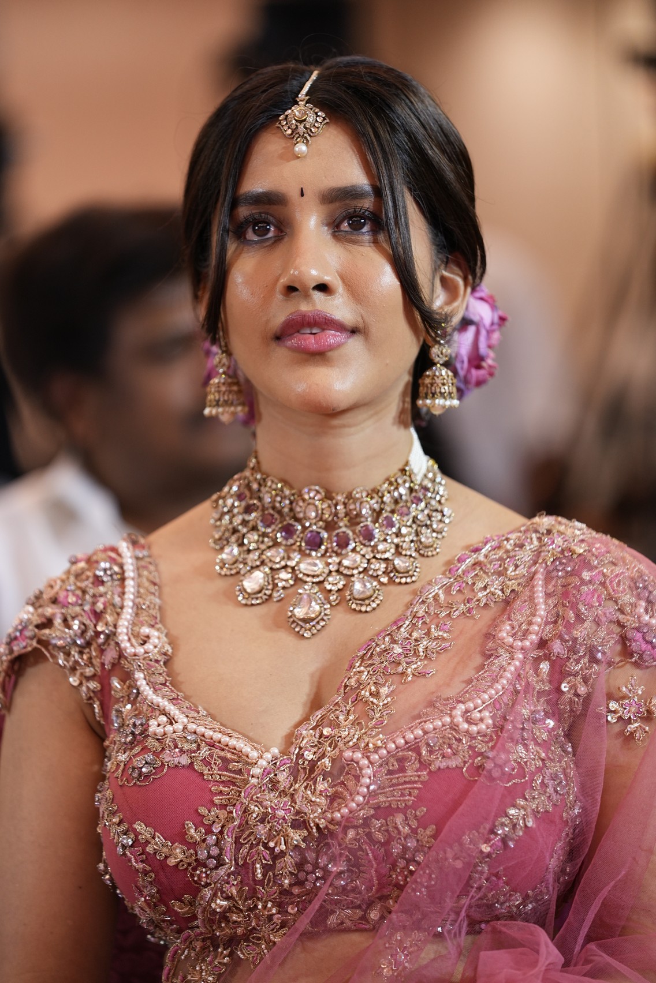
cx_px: 328
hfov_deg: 6.9
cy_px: 492
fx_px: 5466
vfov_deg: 10.3
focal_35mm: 200
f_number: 2.8
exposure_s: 1/60
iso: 640
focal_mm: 200
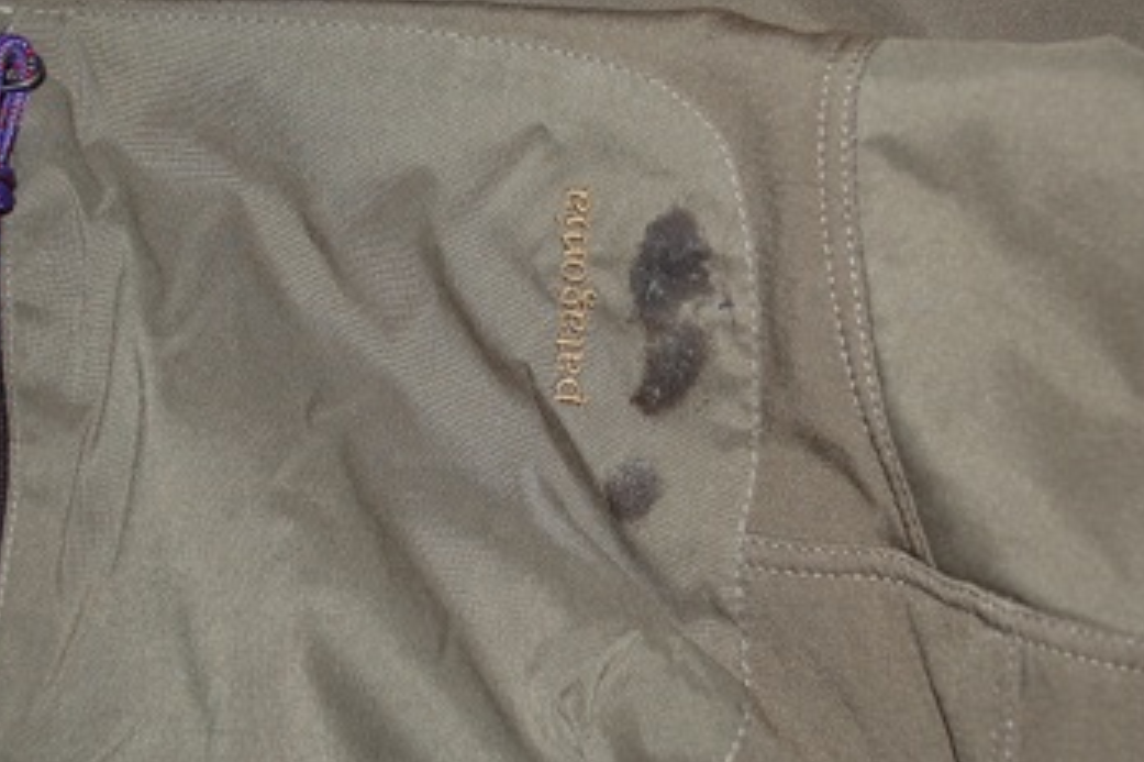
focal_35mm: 107
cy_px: 422
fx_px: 3387
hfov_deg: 19.2
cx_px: 593
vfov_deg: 12.8
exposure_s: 1/60
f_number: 5.6
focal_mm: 55
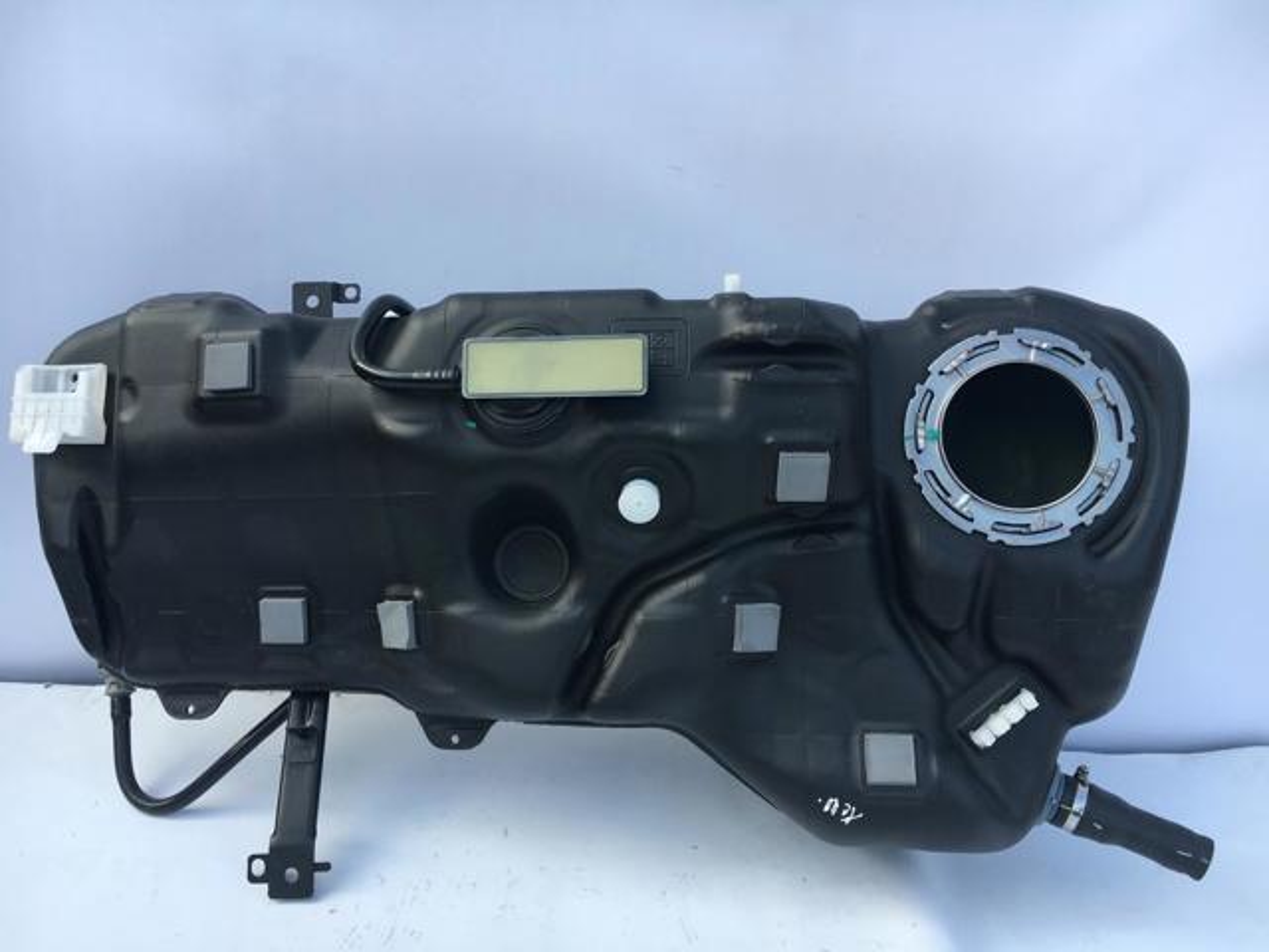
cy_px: 476
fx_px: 1063
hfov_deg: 61.7
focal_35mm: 29
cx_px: 634
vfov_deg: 48.2
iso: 25
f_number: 2.2
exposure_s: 1/247
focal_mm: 4.15
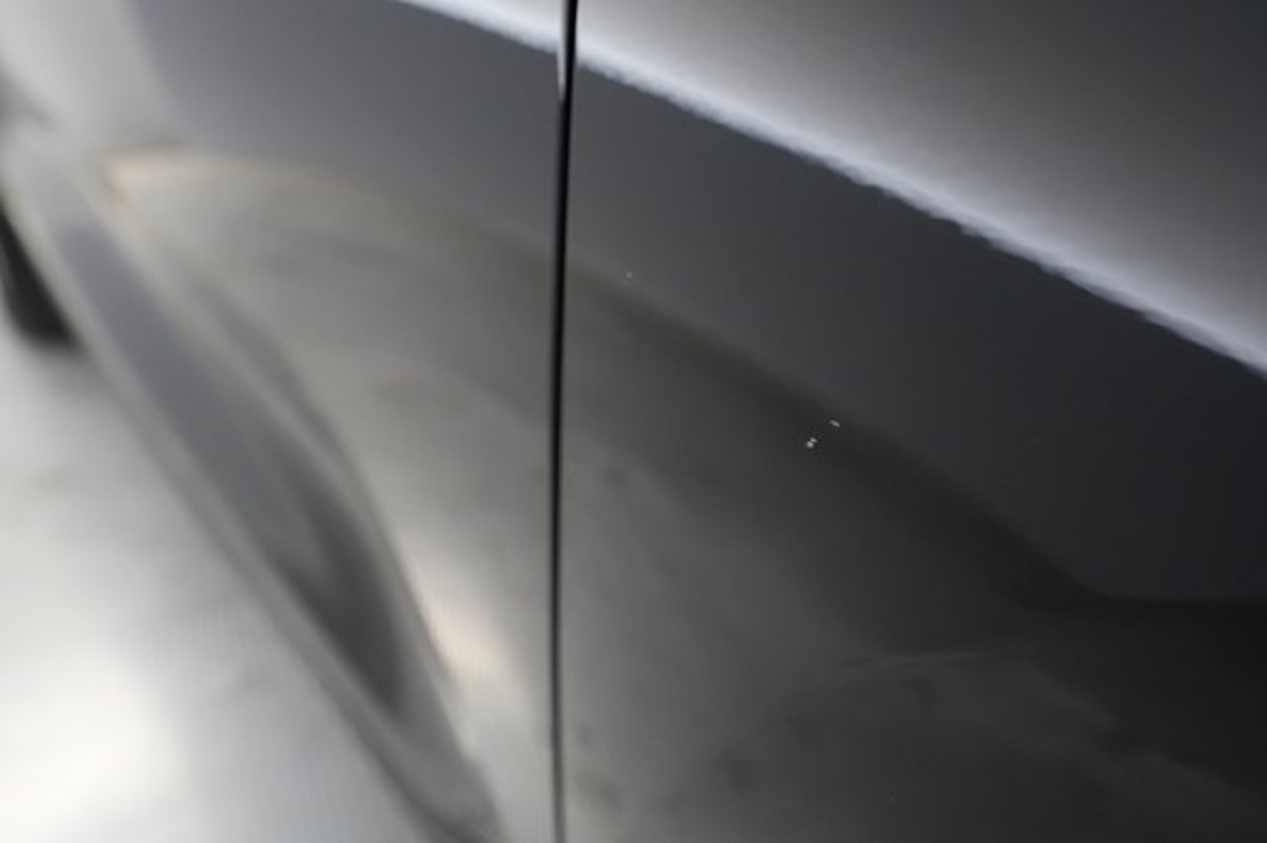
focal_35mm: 28
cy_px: 422
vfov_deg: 46.4
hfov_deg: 65.5
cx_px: 634
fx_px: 985
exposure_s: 1/100
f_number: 5
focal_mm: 28
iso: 5000
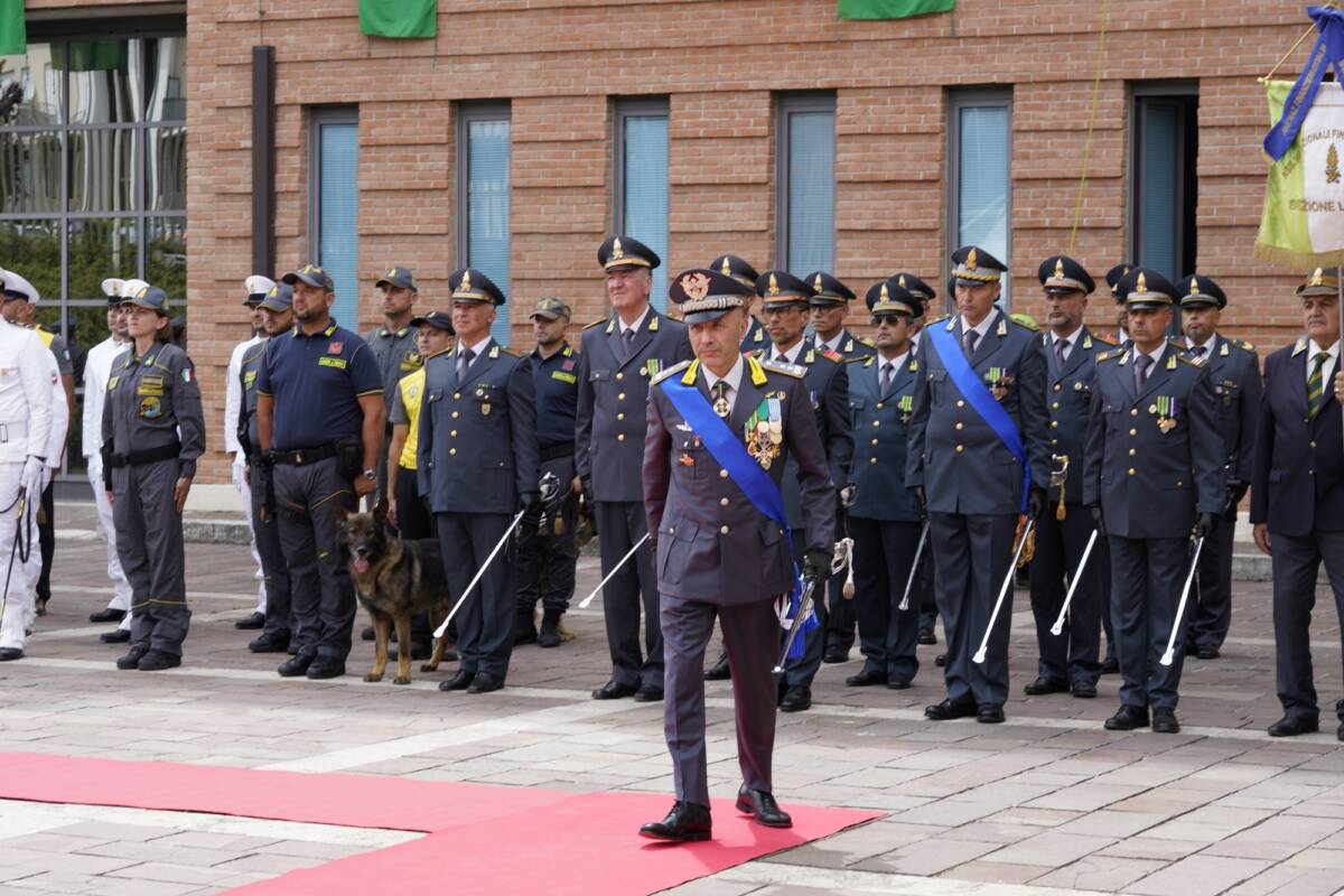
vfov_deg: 16.7
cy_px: 448
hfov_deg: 24.8
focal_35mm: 82
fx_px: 3061
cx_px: 672
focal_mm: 82
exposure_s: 1/160
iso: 200
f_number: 9
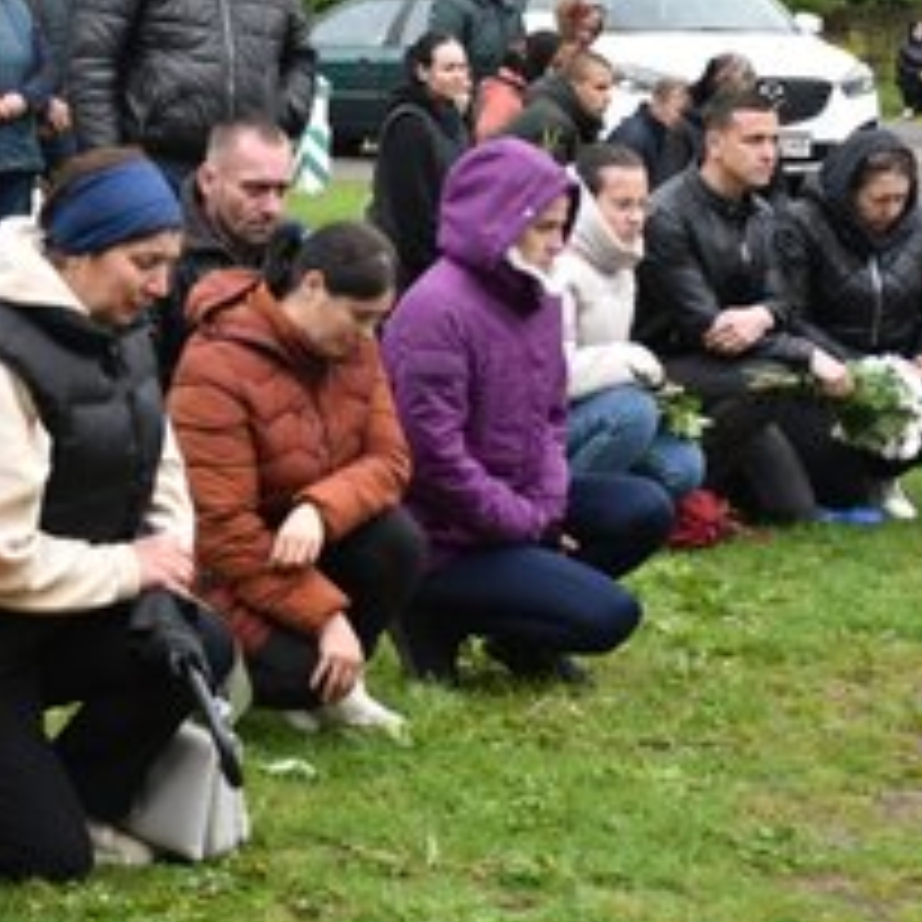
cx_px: 234
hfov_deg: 15.5
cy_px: 367
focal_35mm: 112
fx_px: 3370
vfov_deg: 15.6
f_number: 4.5
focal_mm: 45
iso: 640
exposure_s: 1/1000
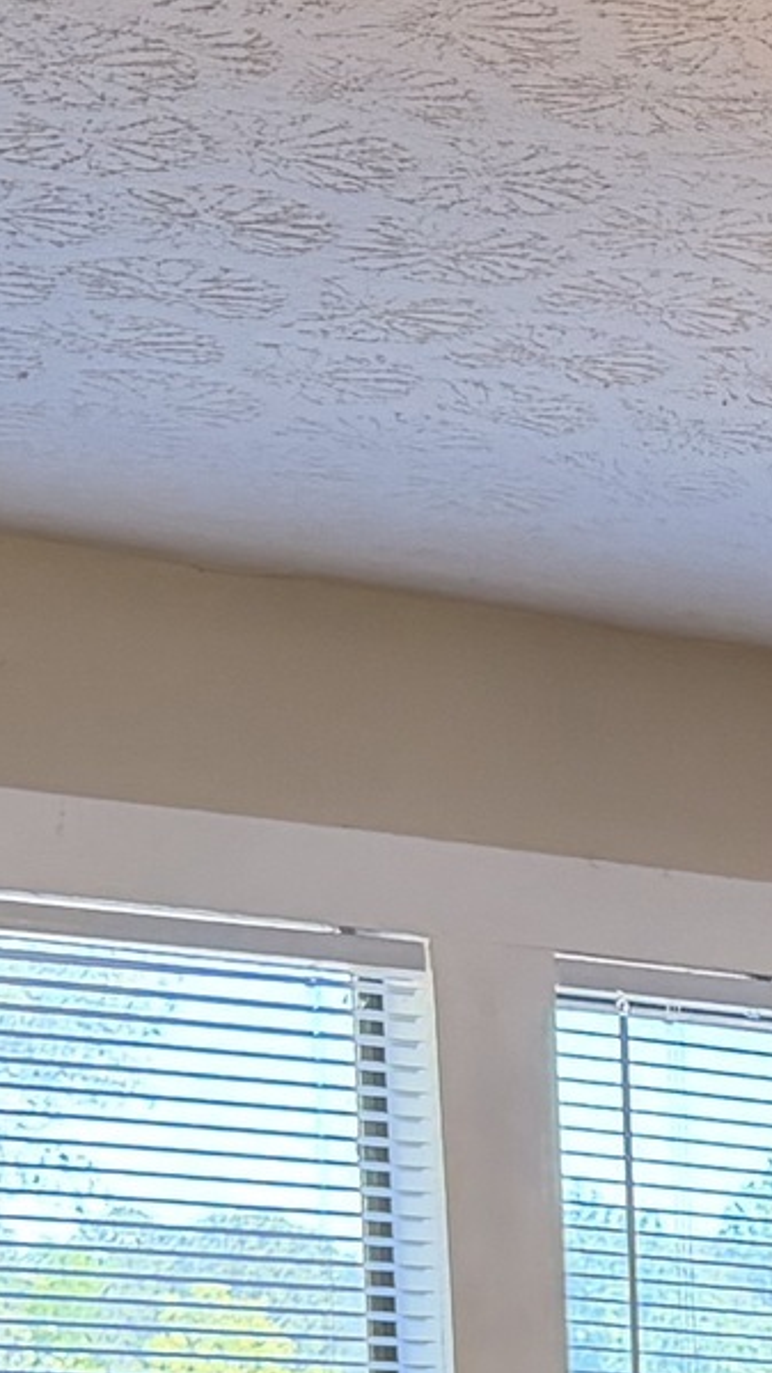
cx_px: 1714
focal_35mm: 134
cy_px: 2118
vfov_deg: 14.8
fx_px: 4876
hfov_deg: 8.4
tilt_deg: -4.3
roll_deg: +0.9
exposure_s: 1/120
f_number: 1.78
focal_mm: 6.76
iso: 200
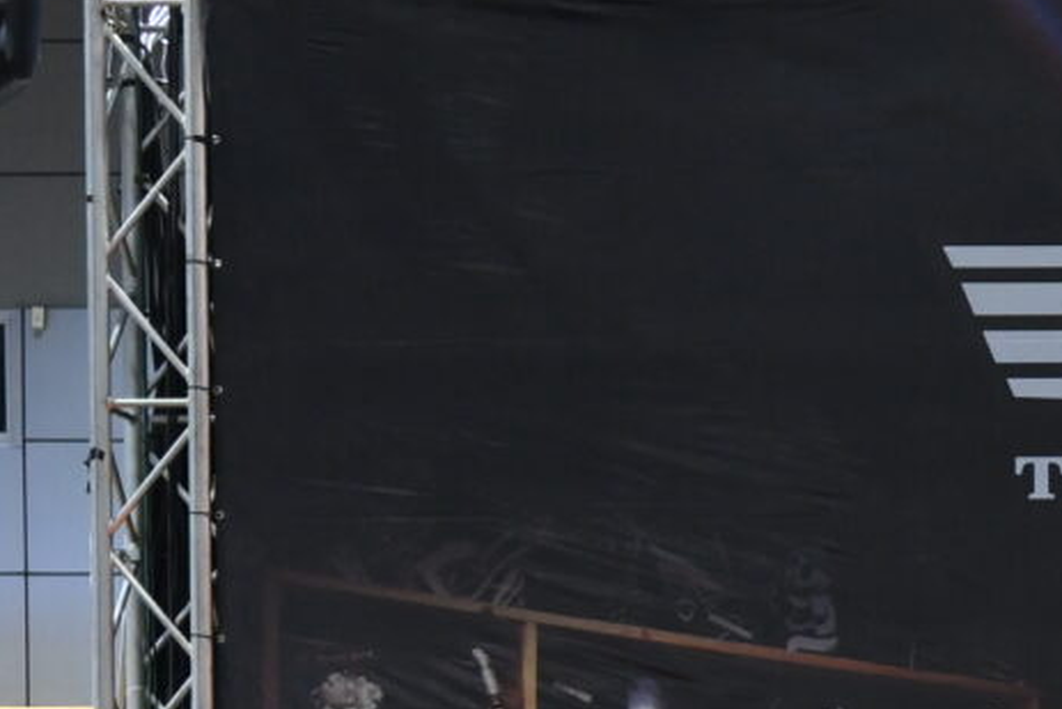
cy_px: 1096
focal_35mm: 119
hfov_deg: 16.3
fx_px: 3504
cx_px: 1390
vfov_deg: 11.1
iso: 1000
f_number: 4
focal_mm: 21.5
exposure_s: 1/125
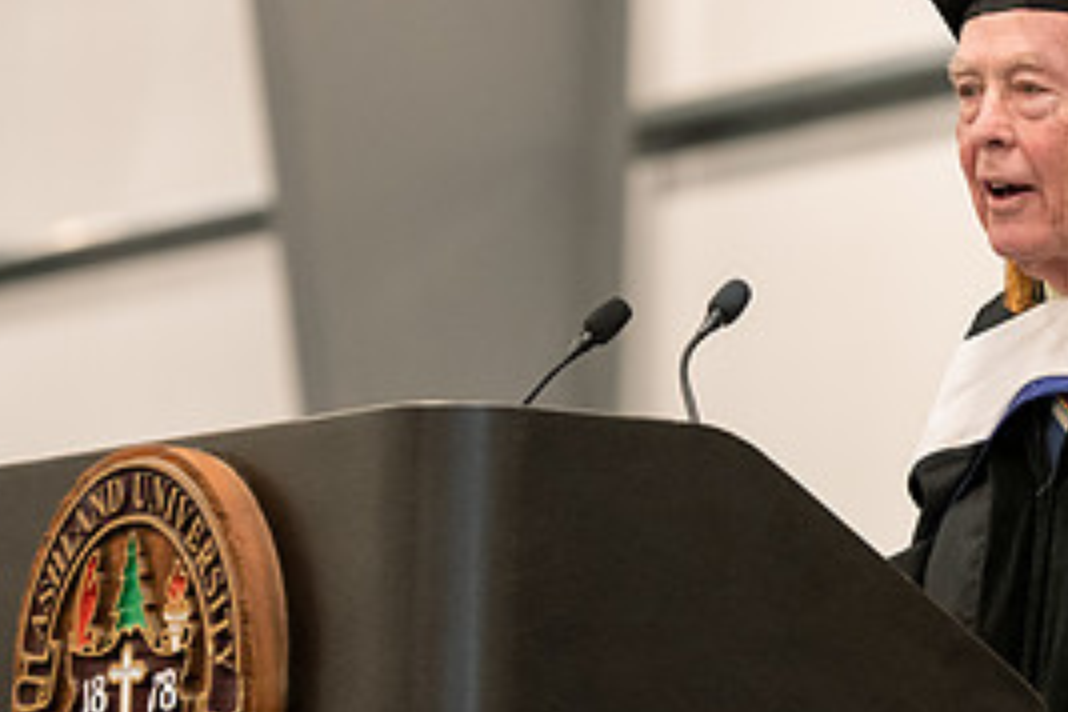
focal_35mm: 252
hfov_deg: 8.1
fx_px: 7475
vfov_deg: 5.5
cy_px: 346
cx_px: 1032
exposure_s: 1/200
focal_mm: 116
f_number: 3.5
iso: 3200
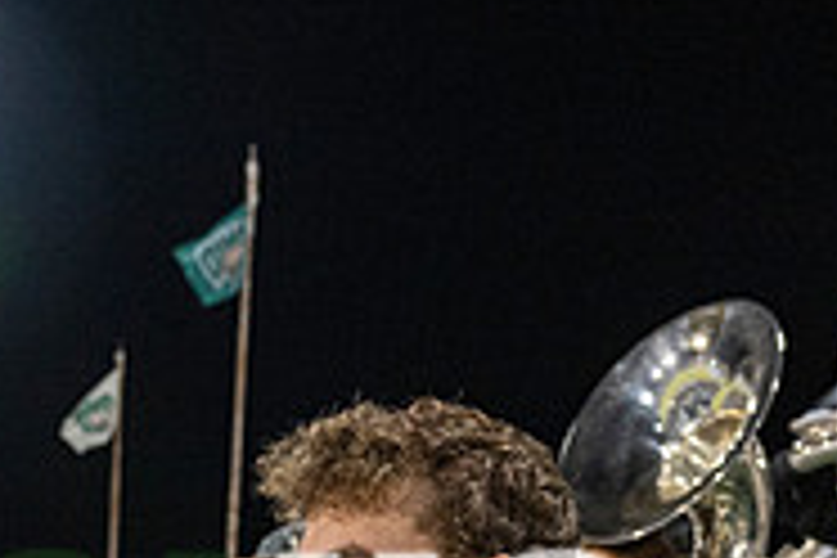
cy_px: 763
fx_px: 1813
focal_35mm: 78
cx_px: 302
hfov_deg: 25.9
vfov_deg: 16.4
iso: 2000
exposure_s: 1/500
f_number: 3.2
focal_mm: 25
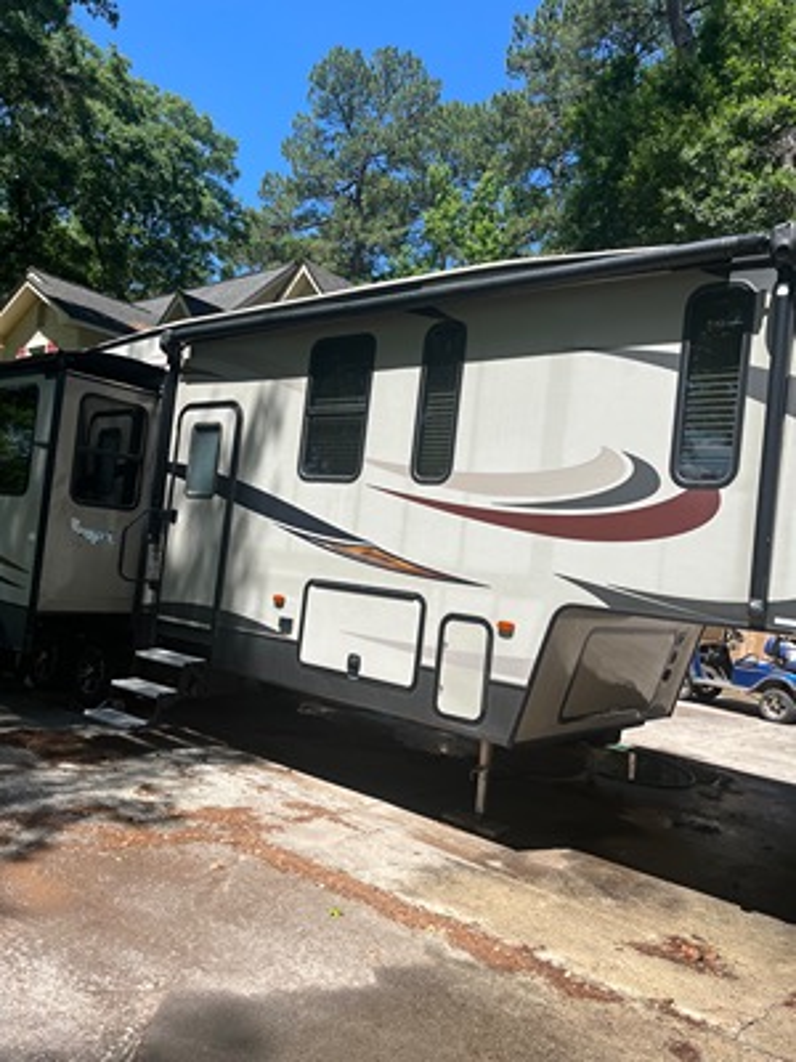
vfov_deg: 67.3
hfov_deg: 53.1
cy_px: 531
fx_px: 797
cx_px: 398
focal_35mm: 26
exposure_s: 1/2410
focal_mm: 5.1
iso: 50
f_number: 1.6
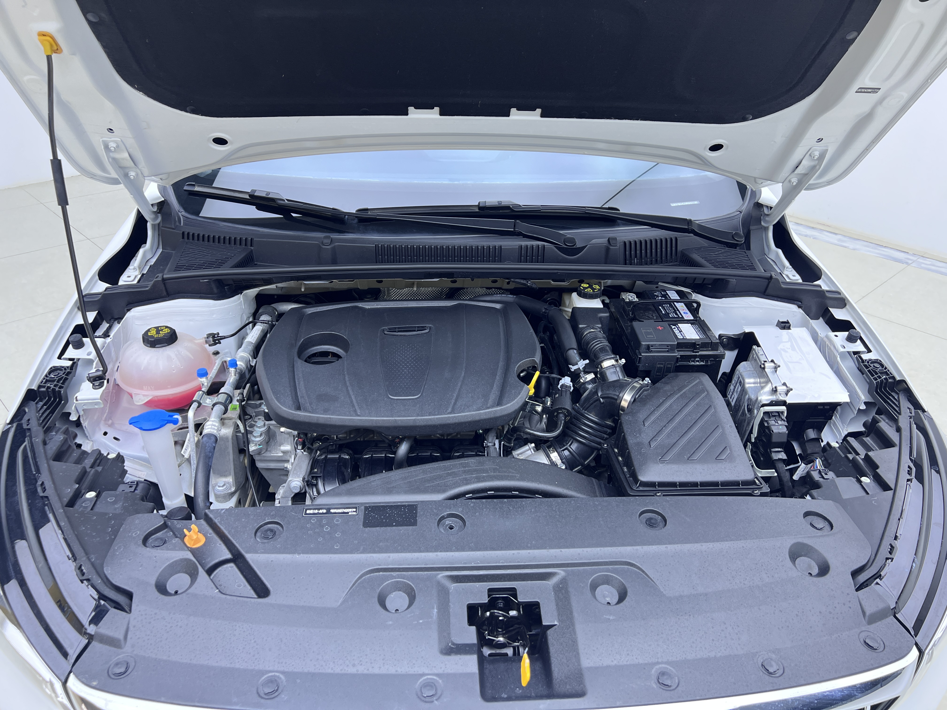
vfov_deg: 53.1
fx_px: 711
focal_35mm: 26
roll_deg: -0.4
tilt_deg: -31.1
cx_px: 474
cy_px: 355
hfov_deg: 67.3
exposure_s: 1/100
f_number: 1.5
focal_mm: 5.7
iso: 100
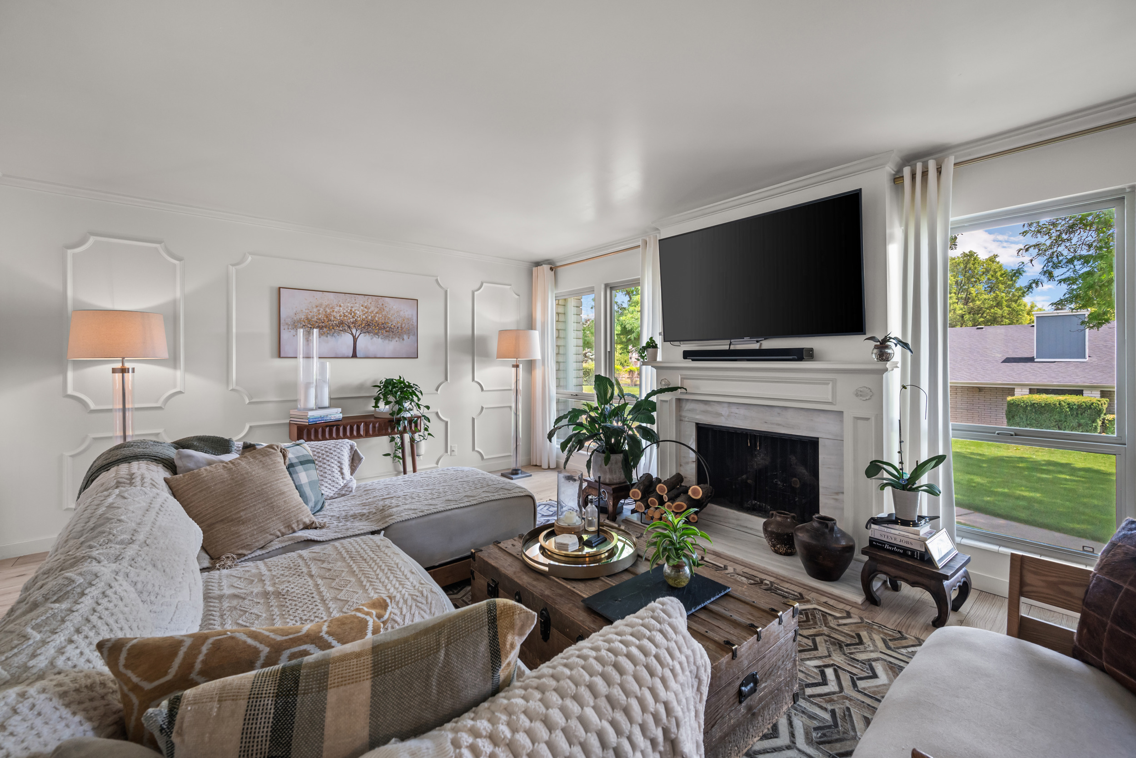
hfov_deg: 104.2
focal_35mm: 14
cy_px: 379
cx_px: 568
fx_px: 442
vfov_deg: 81.3
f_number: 8
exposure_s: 1/4
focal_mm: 14
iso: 500
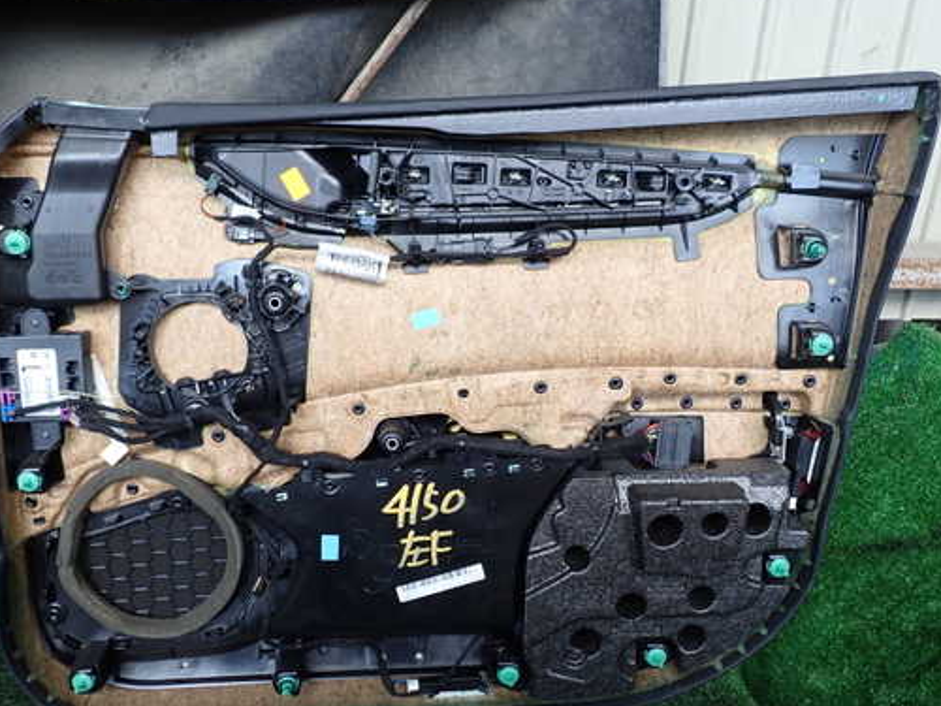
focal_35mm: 36
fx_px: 979
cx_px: 429
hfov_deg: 51.3
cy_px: 365
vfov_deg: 39.7
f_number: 3.2
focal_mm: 5.4
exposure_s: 1/100
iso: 100
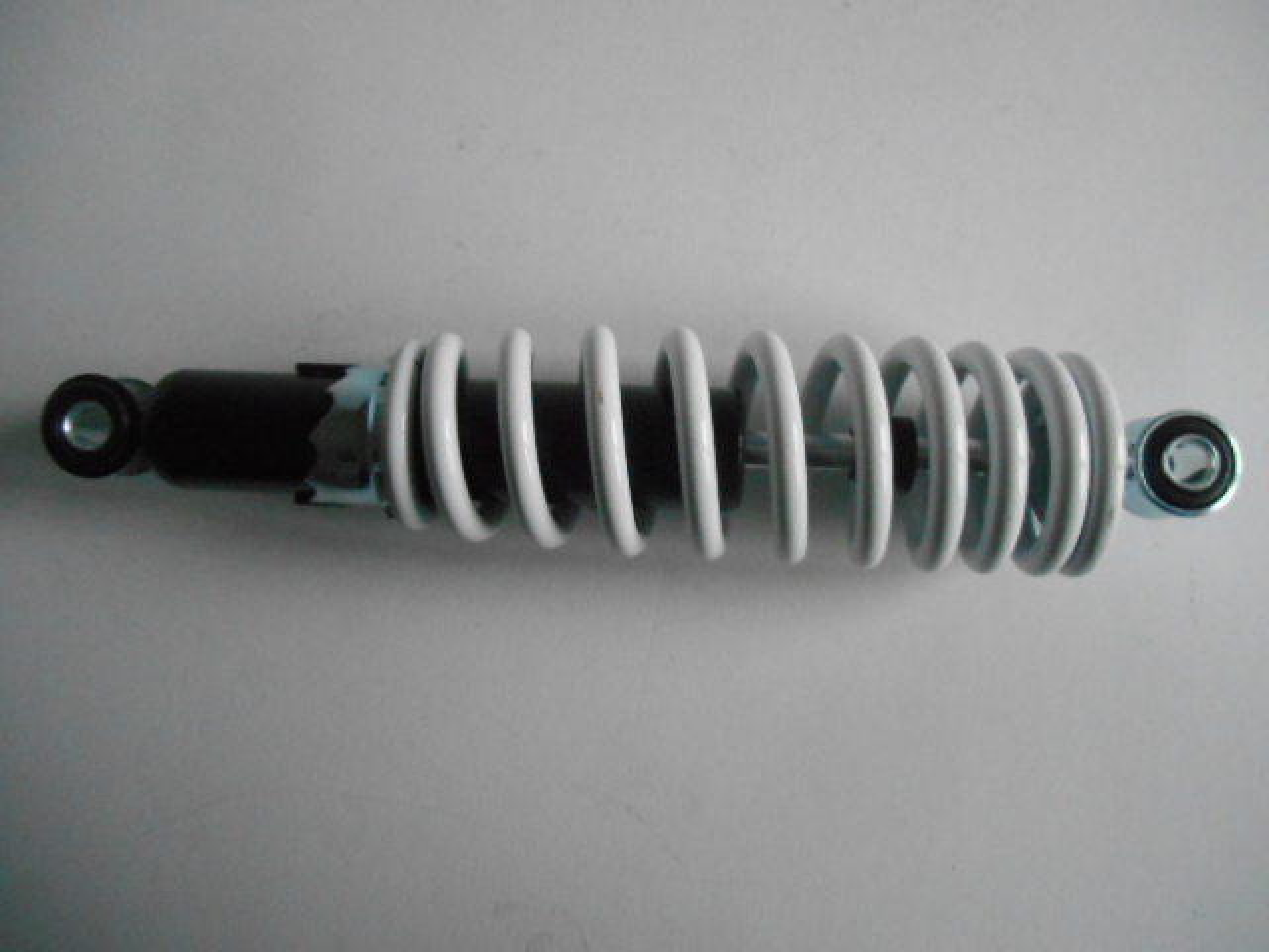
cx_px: 634
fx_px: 953
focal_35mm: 26
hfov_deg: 67.3
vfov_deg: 53.1
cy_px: 476
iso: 800
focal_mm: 4.7
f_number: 3.4
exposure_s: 1/200
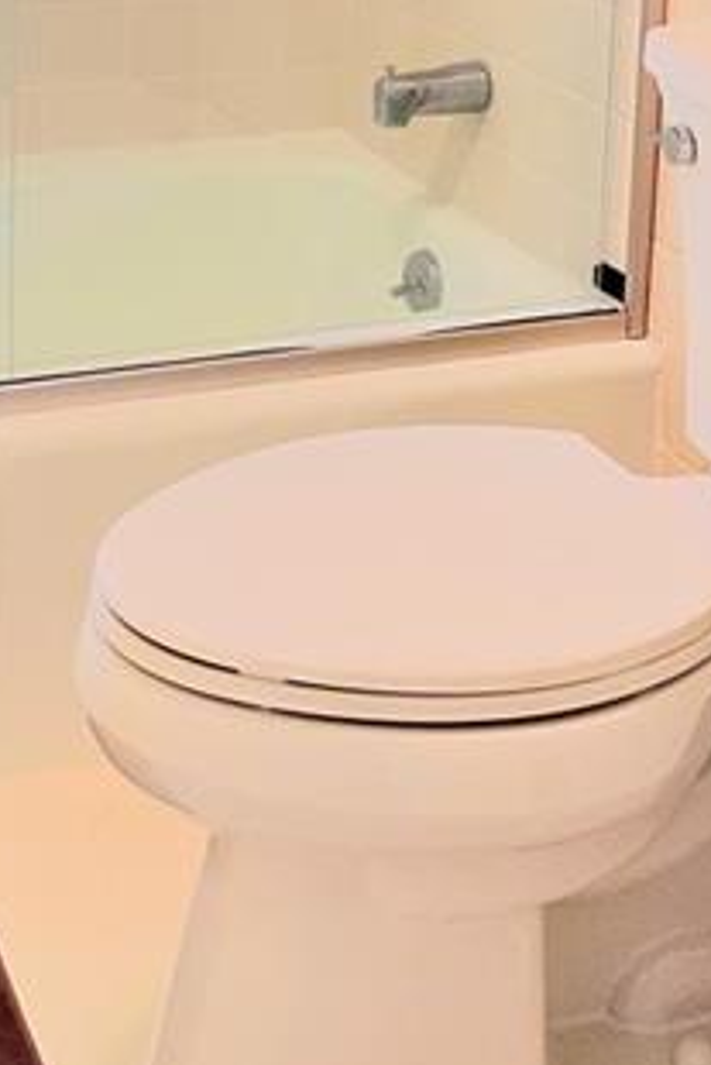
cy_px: -148
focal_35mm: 67
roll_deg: -1.8
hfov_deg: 19.9
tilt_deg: -9.4
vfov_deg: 27.2
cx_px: 69
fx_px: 1983
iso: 80
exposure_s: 1/120
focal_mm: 5.1
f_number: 1.6
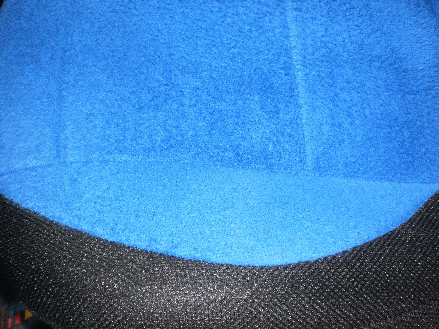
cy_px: 164
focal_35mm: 36
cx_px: 220
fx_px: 457
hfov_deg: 51.4
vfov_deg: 39.7
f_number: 3.1
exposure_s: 1/30
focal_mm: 6.3
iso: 125
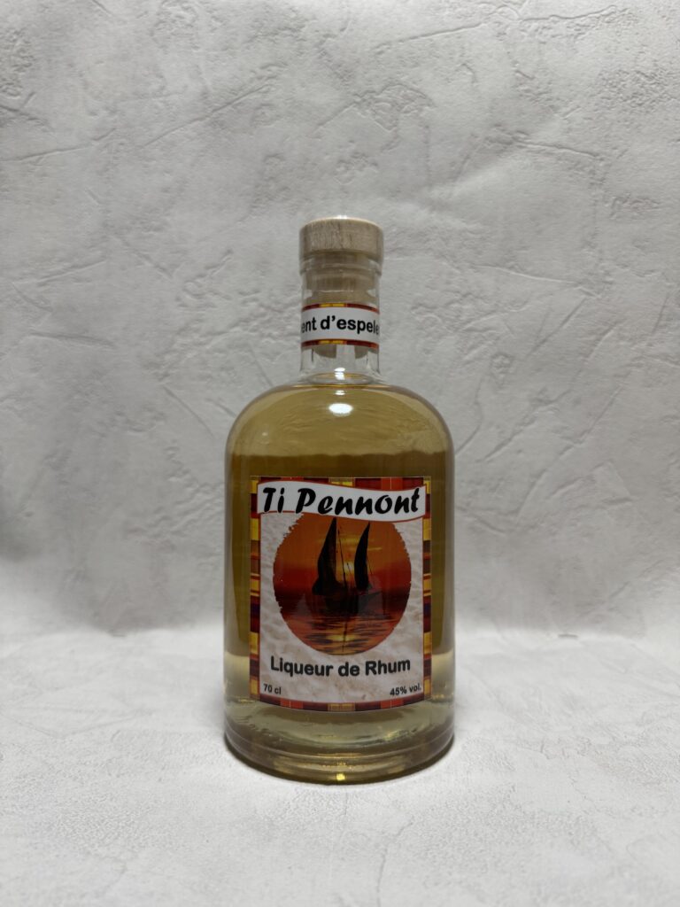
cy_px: 454
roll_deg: +0.0
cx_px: 340
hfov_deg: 56.8
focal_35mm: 24
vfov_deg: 71.6
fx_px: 629
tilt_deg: -0.8
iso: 160
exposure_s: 1/100
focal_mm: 6.76
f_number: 1.78
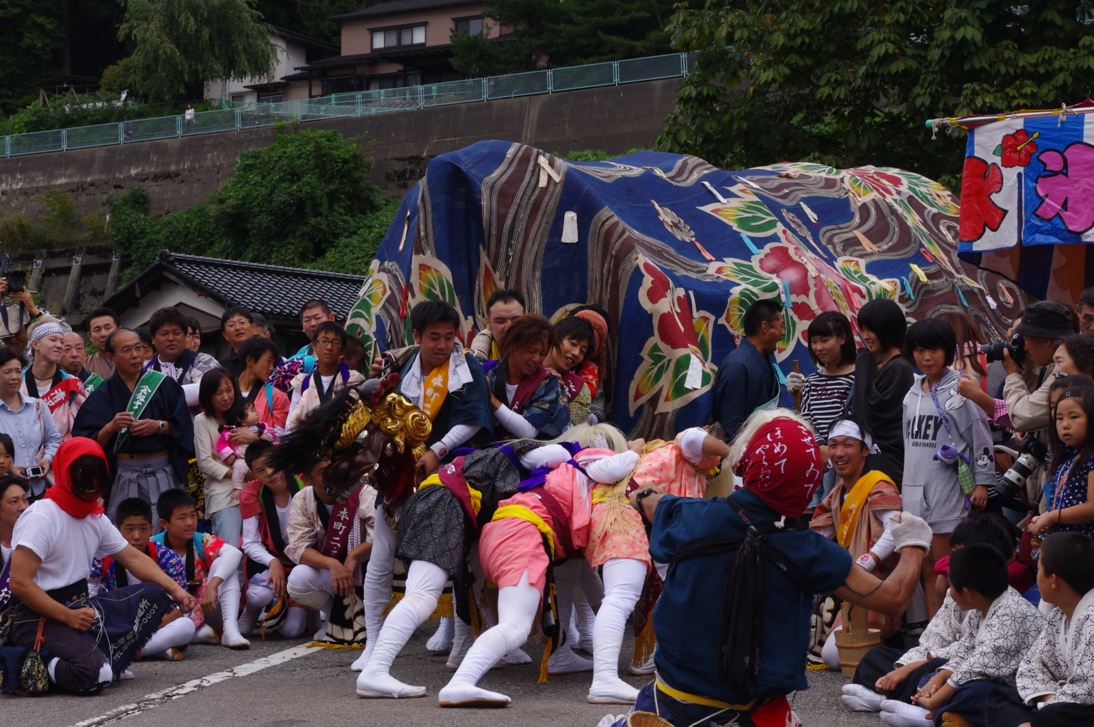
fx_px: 2489
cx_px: 547
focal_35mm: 82
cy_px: 364
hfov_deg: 24.8
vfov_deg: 16.6
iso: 400
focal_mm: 55
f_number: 11
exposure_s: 1/200
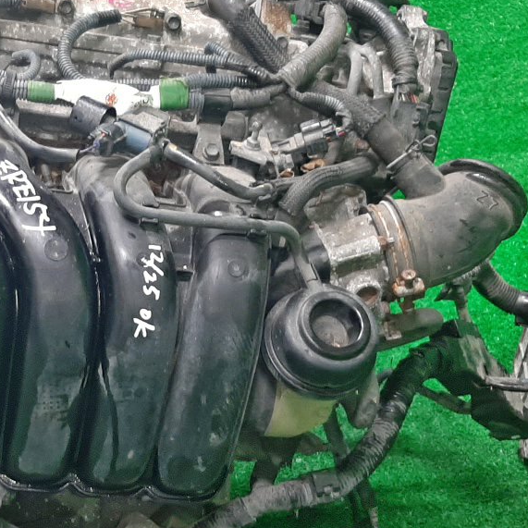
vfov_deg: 29.5
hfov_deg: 28.9
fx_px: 1001
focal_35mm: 58
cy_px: 311
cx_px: 109
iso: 168
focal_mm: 3.93
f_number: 1.7
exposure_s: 1/33
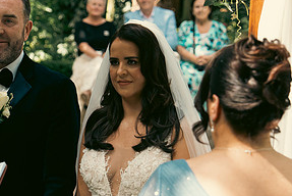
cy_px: 151
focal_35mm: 194
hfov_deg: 10.6
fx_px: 1575
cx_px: 75
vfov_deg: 7.1
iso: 200
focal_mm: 64
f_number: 3.5
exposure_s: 1/200
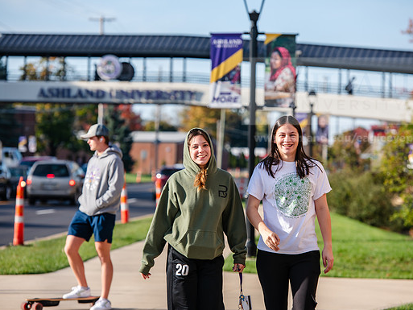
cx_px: 217
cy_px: 155
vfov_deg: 9.1
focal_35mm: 163
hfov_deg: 12.1
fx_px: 1945
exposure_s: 1/320
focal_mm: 150
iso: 64
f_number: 5
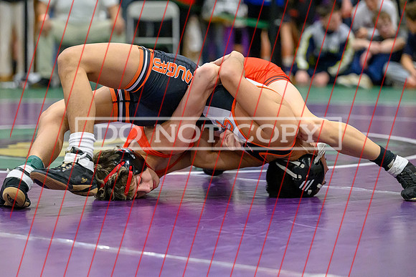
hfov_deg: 14.0
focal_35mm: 147
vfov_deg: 9.4
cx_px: 162
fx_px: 1696
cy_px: 120
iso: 10000
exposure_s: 1/800
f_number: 2.8
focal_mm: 120
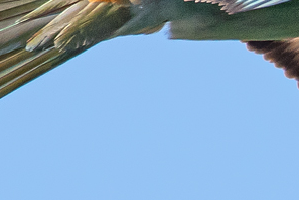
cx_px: 271
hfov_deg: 0.6
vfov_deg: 0.4
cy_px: 62
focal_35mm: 3638
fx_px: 30213
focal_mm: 600
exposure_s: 1/4000
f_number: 6.3
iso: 560
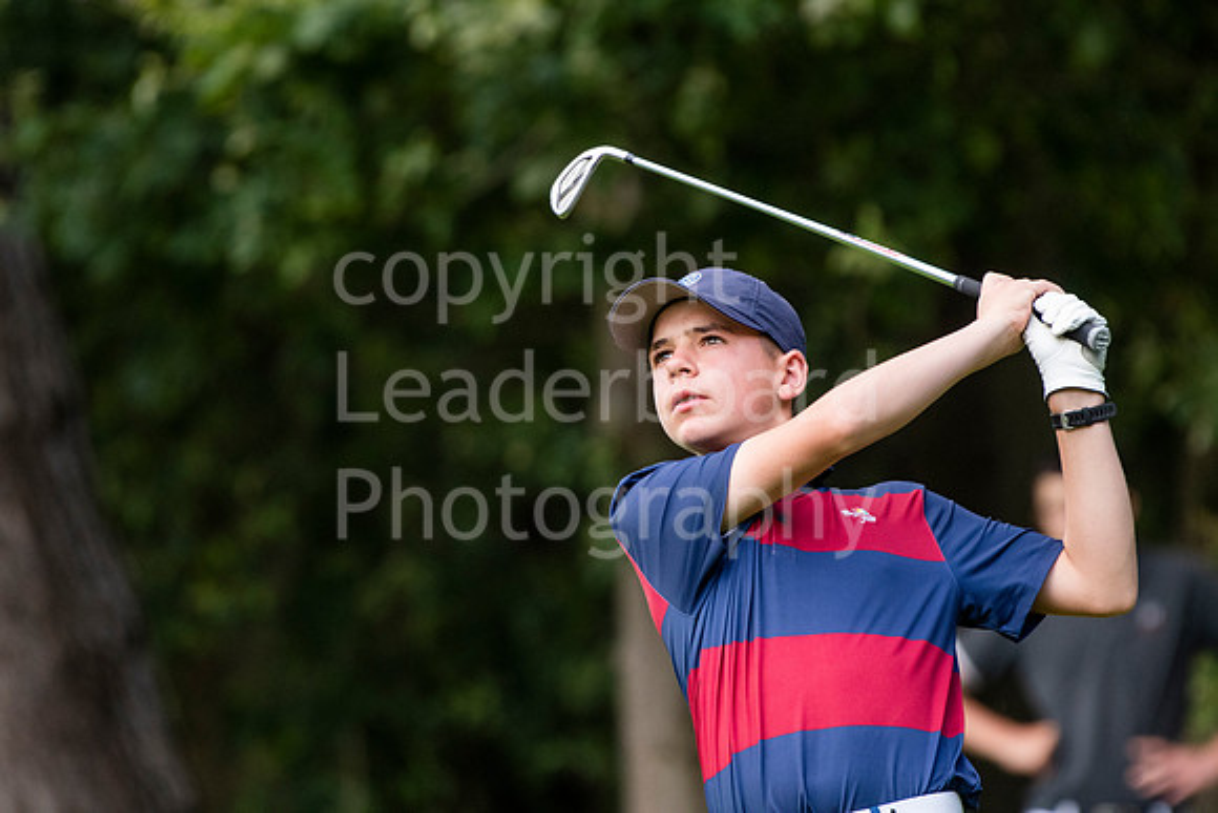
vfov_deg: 2.2
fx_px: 20811
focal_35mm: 615
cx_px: 609
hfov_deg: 3.4
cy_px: 406
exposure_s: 1/1000
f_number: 5.6
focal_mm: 410
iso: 1600
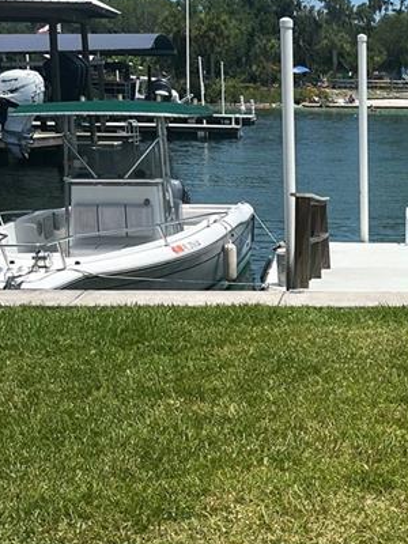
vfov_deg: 24.8
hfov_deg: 18.1
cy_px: 393
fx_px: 1226
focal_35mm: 78
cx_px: 468
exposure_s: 1/5319
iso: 50
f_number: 1.5
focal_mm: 5.7
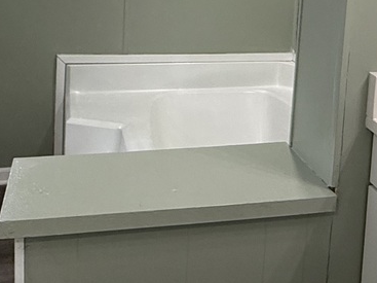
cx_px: 261
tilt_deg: -6.1
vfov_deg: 24.8
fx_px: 599
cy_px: -24
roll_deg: -3.2
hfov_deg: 34.5
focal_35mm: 55
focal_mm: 2.22
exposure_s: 1/120
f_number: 2.2
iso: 250
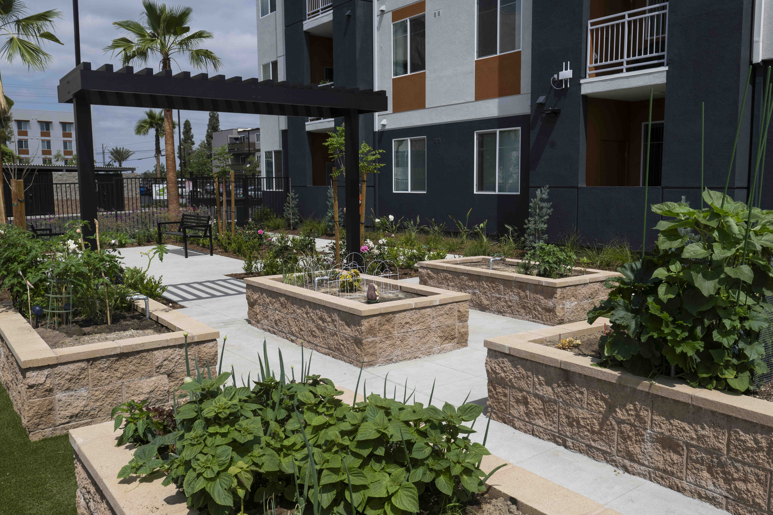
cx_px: 418
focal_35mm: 30
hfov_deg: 61.8
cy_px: 258
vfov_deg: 43.6
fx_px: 644
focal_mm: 24
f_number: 8
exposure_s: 1/1000
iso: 200
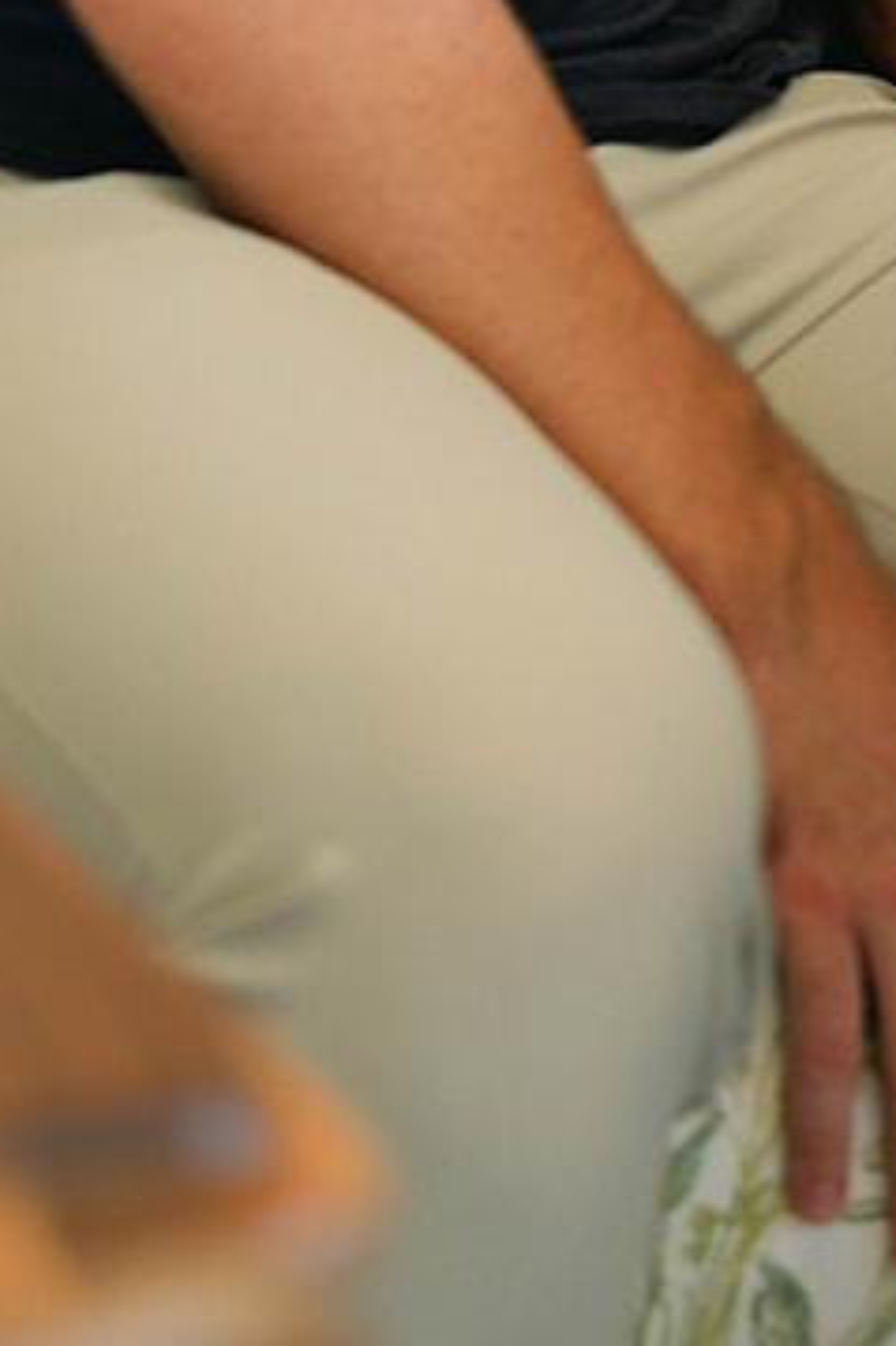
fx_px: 8333
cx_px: 1093
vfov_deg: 8.9
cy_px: -934
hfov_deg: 6.1
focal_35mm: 223
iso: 250
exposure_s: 1/640
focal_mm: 50
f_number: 1.2
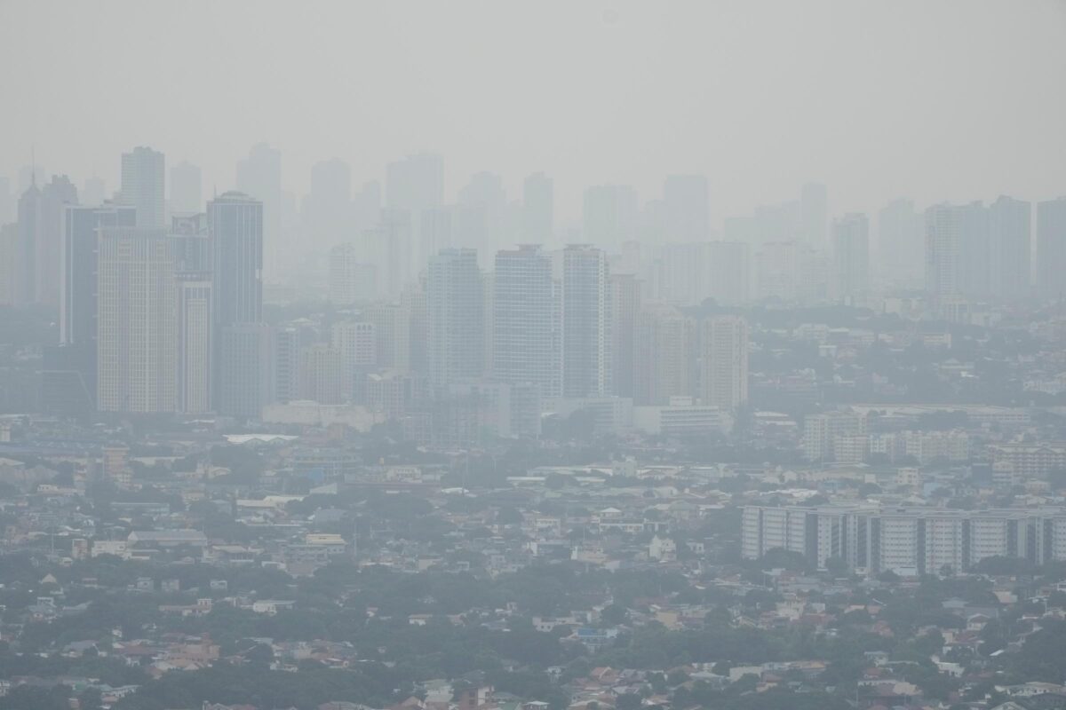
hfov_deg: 5.9
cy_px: 355
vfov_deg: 3.9
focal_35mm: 352
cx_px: 533
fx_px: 10422
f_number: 6.3
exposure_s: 1/1250
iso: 1000
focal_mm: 352
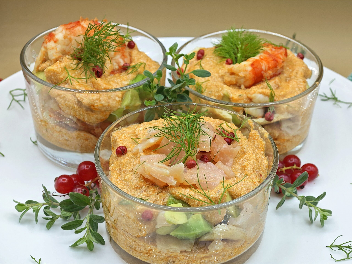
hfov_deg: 32.2
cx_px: 176
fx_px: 610
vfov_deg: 24.4
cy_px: 132
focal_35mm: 60
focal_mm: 9
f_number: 2
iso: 50
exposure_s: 1/100
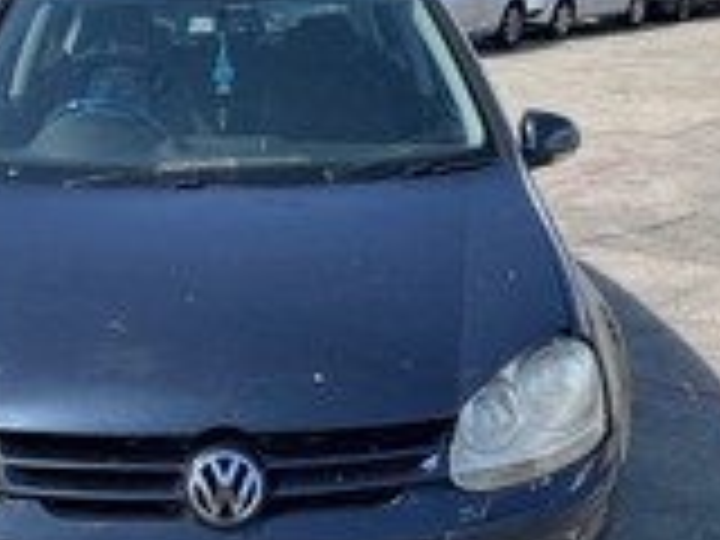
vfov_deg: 25.4
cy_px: 387
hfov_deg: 33.7
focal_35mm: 57
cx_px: 306
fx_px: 1186
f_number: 1.6
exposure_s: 1/1618
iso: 32
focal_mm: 4.2
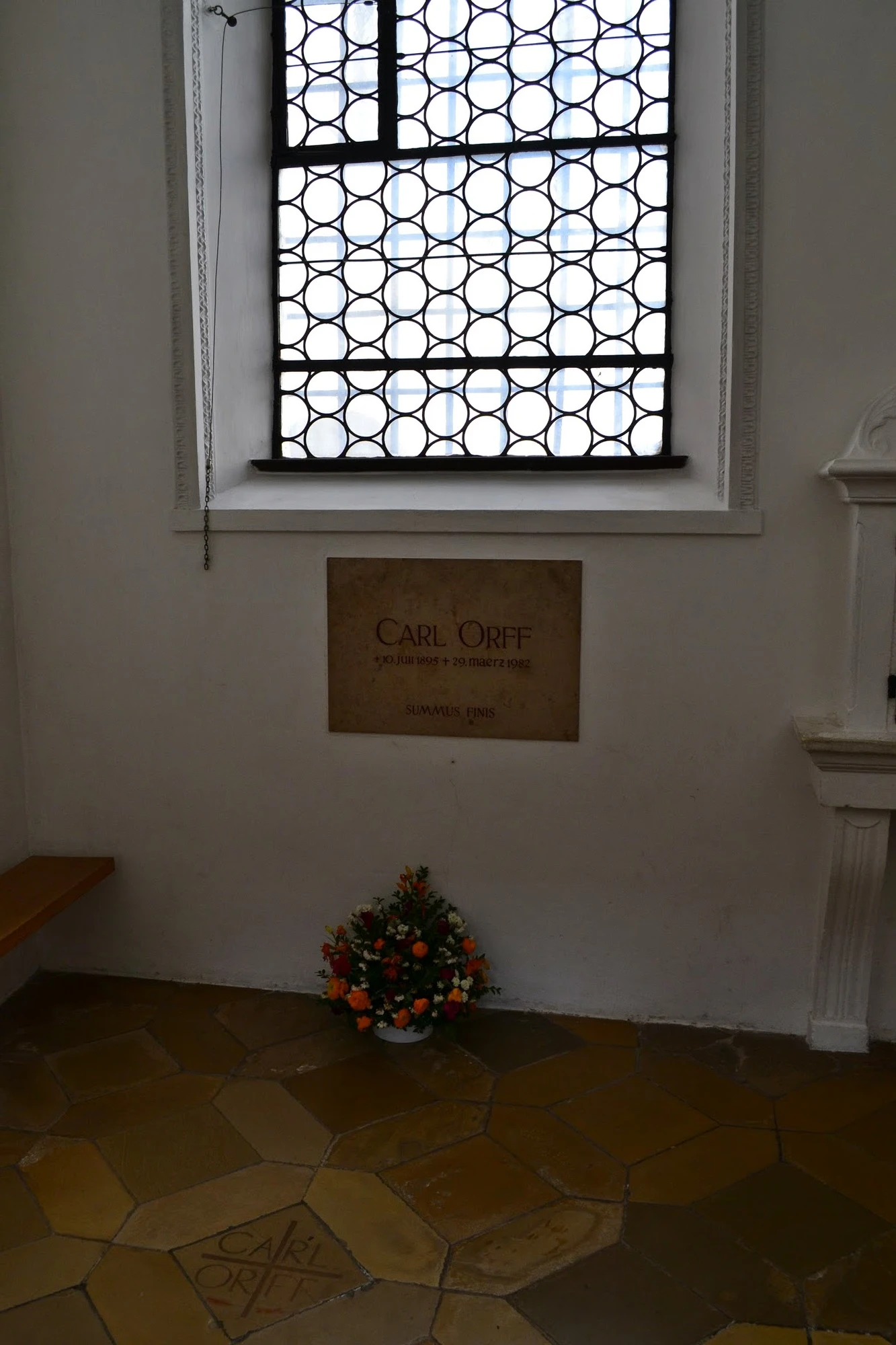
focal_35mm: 30
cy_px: 672
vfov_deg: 61.9
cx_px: 448
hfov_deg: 43.6
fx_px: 1120
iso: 400
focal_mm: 20
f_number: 8
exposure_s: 1/60
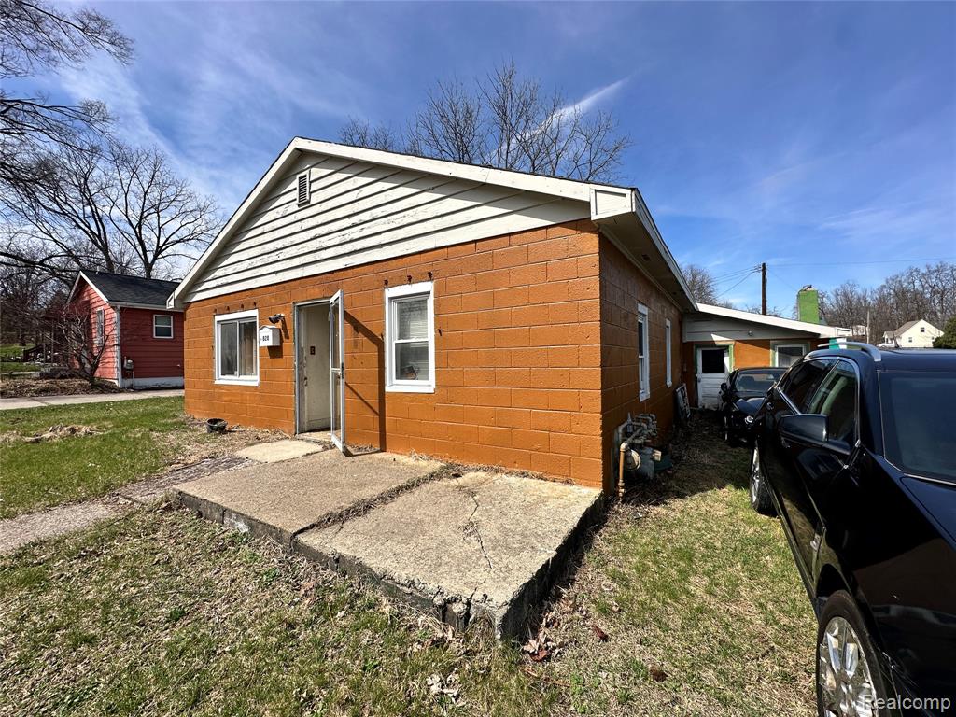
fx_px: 387
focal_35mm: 14
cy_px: 358
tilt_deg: +1.1
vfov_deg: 85.7
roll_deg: +1.2
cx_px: 478
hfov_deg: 102.1
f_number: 2.2
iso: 50
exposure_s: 1/2398
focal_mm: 2.22
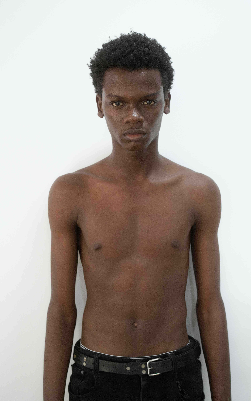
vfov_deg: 48.2
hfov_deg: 31.2
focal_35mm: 41
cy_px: 201
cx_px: 126
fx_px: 449
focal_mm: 40
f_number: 4
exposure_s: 1/160
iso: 2000
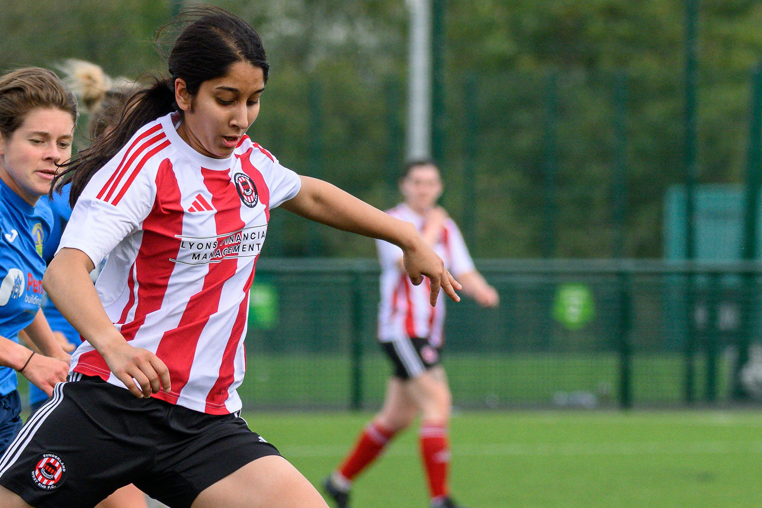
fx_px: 13288
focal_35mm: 628
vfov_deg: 2.2
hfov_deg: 3.3
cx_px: 111
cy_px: 242
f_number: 4.8
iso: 560
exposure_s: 1/1600
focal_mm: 175
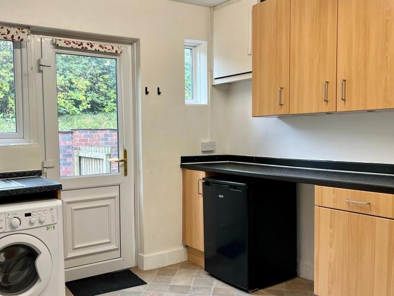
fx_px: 398
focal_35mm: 35
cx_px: 165
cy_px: 157
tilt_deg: -4.1
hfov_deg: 52.4
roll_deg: +1.1
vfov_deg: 40.7
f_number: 1.5
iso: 64
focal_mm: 5.7
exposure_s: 1/100
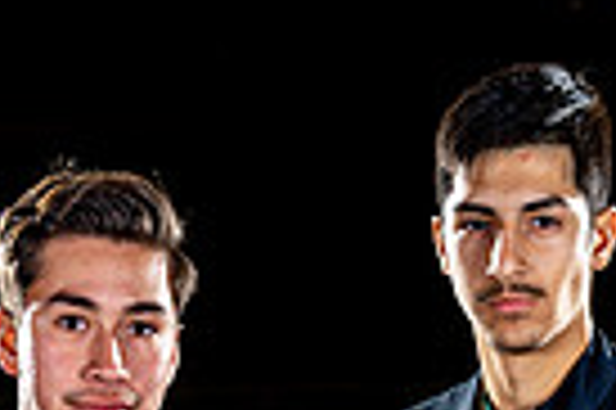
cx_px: 279
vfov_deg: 9.8
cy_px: 928
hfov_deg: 16.4
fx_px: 2136
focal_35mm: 125
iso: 100
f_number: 5.6
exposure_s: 1/125
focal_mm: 38
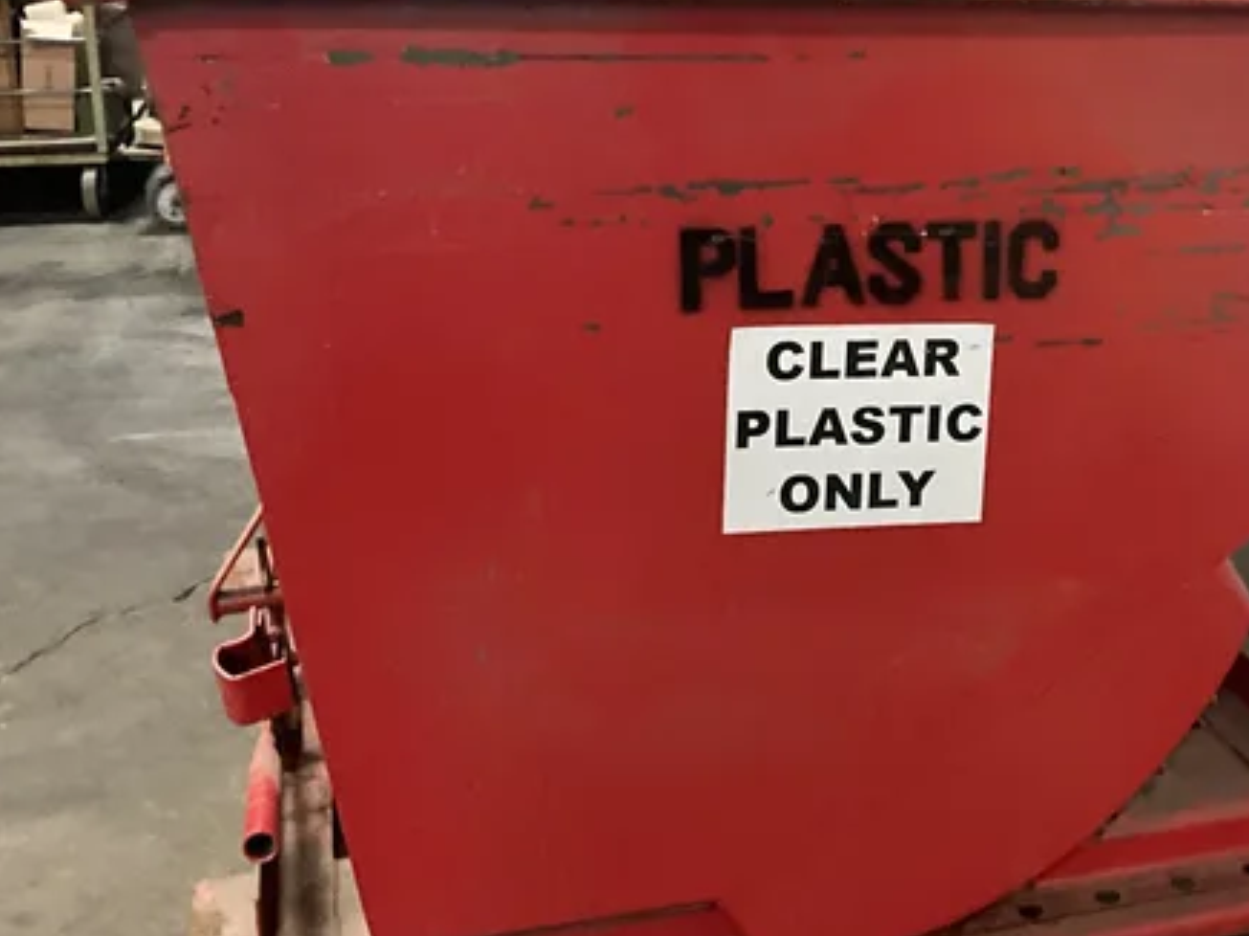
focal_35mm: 50
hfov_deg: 37.3
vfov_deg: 29.0
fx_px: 1804
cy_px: 355
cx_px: 925
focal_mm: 3
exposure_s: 1/40
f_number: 1.8
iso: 320
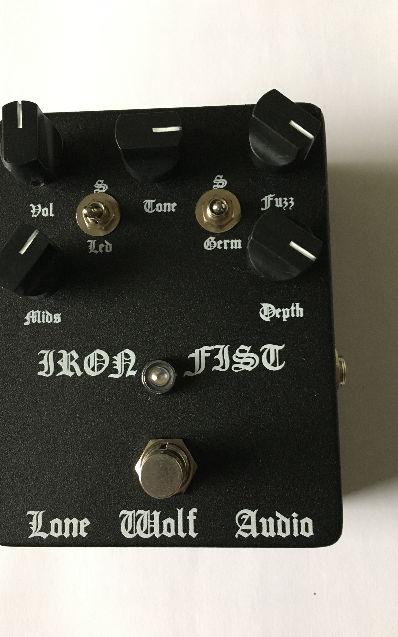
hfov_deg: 40.5
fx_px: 538
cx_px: 174
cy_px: 316
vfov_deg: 61.2
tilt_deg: -84.0
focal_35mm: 31
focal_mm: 4.15
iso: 200
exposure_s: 1/17
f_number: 2.2
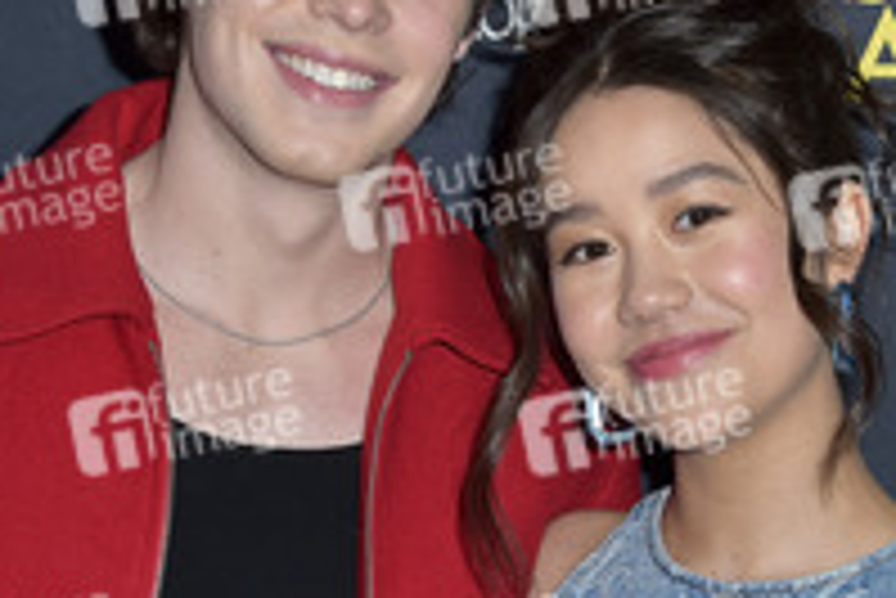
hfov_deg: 14.6
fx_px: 3487
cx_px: 513
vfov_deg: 9.8
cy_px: 310
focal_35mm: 140
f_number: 6.3
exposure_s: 1/250
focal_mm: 62
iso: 250
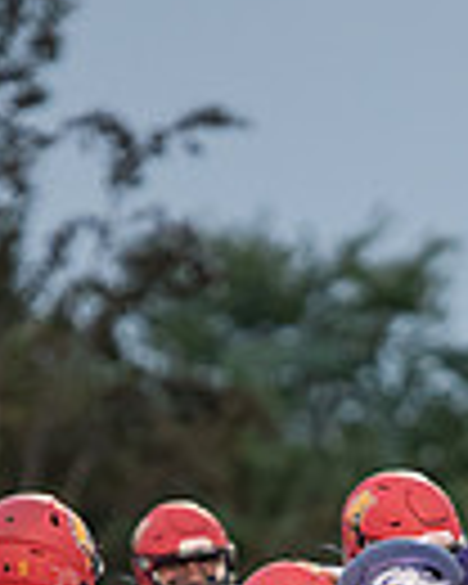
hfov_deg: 2.1
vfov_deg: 2.6
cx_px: 531
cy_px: 835
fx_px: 12691
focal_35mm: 733
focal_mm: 175
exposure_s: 1/1000
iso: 2500
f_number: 2.8
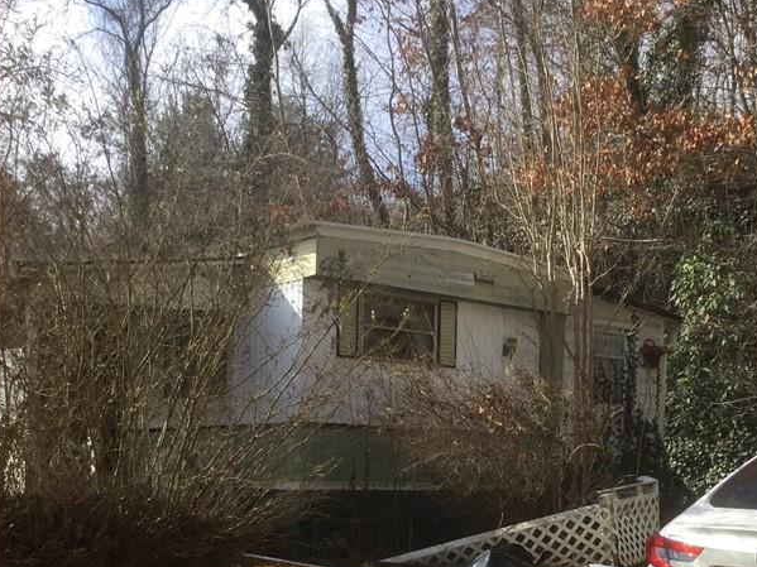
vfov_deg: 27.0
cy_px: 457
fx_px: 1159
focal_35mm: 53
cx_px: 431
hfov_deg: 36.1
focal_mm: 3.3
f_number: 2.4
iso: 25
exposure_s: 1/631
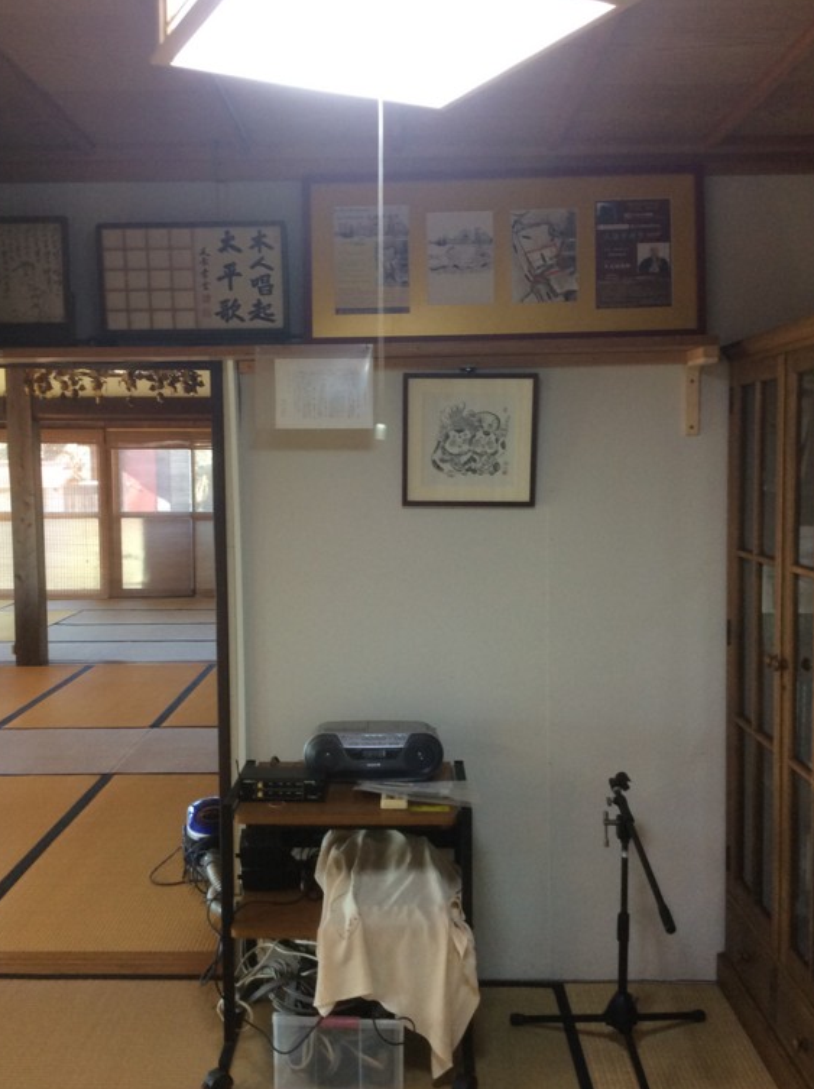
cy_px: 525
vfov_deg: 54.0
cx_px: 389
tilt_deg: -4.9
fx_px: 1068
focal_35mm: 34
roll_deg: +0.5
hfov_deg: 41.7
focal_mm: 3.3
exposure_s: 1/24
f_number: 2.4
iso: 64
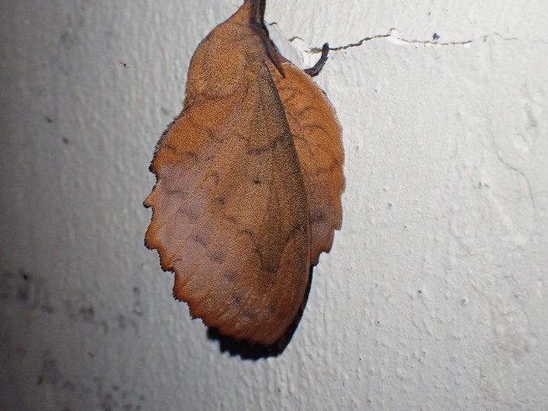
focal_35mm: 46
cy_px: 197
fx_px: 728
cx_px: 244
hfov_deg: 41.2
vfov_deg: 31.5
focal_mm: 6.83
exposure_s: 1/160
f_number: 3.5
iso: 640
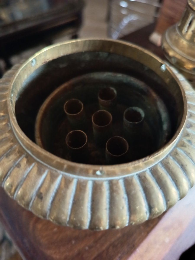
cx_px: 98
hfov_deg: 56.8
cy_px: 130
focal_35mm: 24
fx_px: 180
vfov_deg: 71.6
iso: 1773
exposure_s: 1/20
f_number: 1.7
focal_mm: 5.27
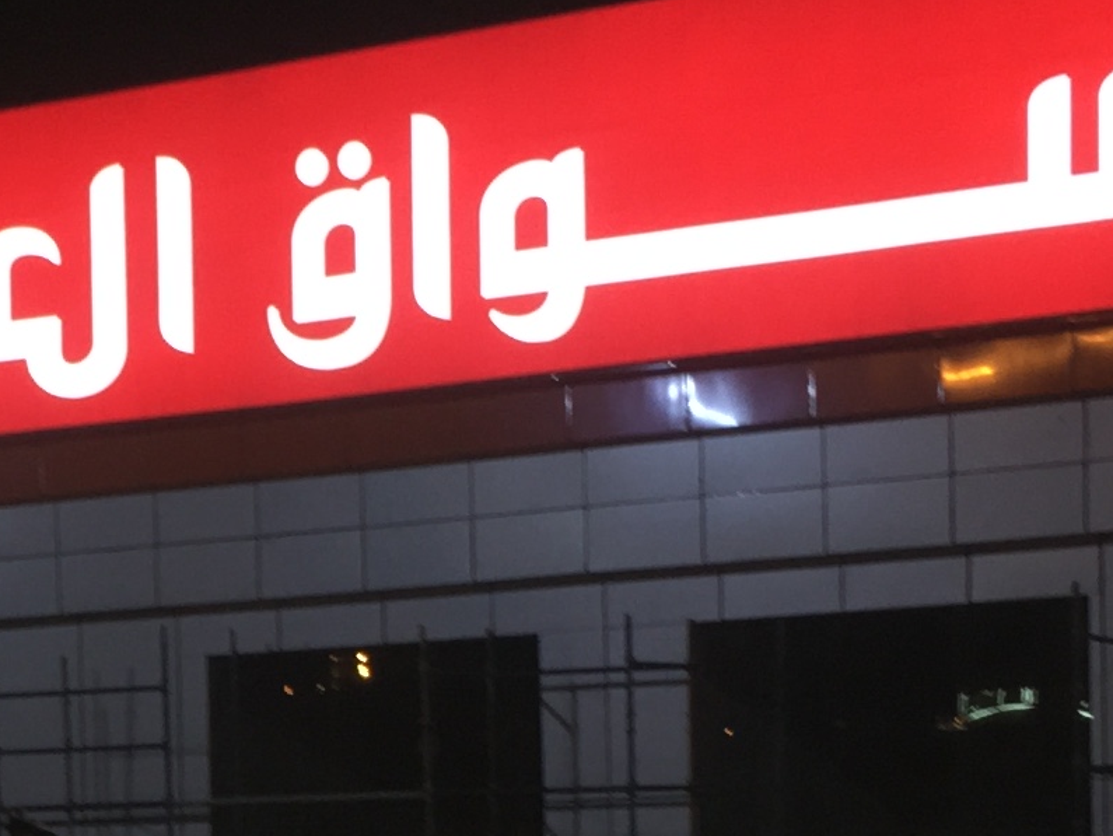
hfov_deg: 16.1
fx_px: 3828
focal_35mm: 119
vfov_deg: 12.1
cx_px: -62
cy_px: 1059
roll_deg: +2.2
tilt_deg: -3.5
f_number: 2.2
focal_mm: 4.15
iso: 40
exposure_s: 1/20
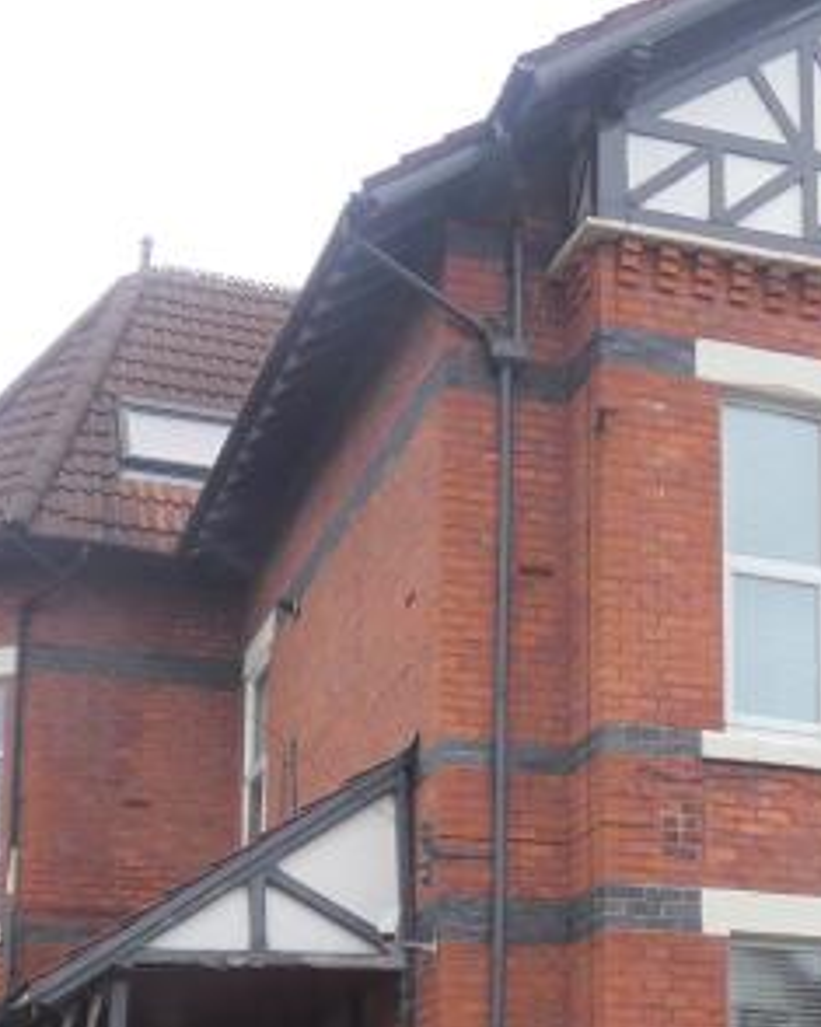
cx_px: 535
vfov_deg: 26.6
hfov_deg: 22.4
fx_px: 2066
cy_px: 999
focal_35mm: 68
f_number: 2.8
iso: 80
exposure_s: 1/125
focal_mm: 3.6
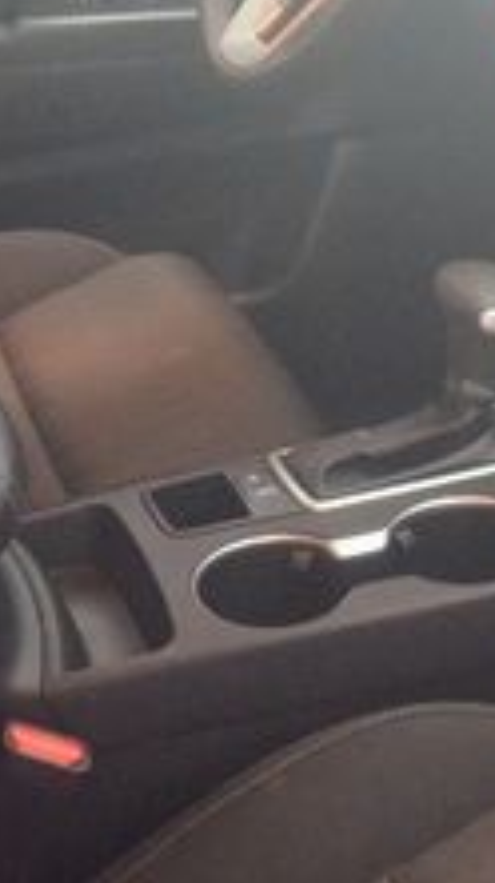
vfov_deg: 23.3
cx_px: 287
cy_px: 268
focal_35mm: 91
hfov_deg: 13.3
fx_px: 2127
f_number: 3.8
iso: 1800
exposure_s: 1/30
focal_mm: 20
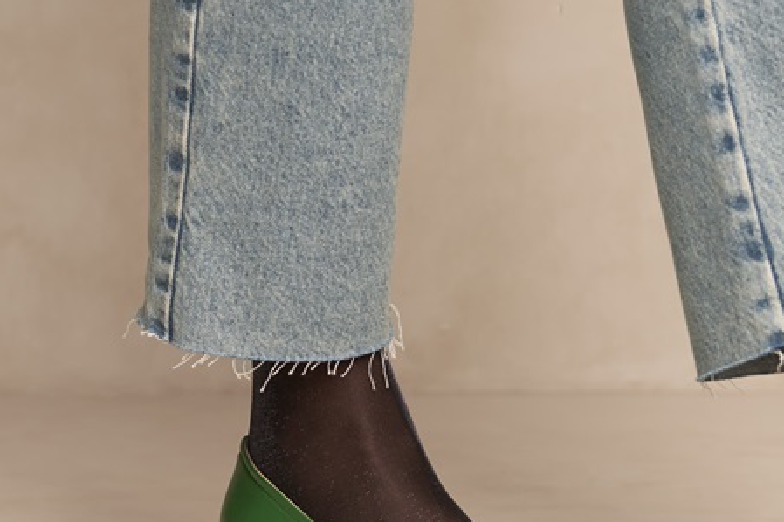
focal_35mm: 167
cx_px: 498
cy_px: 159
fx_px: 3635
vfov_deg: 8.2
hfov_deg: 12.3
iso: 100
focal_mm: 50
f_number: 2.8
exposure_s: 1/160
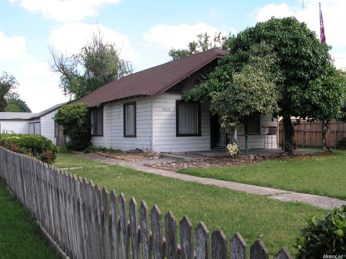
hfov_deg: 51.4
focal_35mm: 36
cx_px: 173
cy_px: 130
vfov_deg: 39.6
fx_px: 360
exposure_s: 1/160
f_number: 4.8
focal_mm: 6
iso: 50
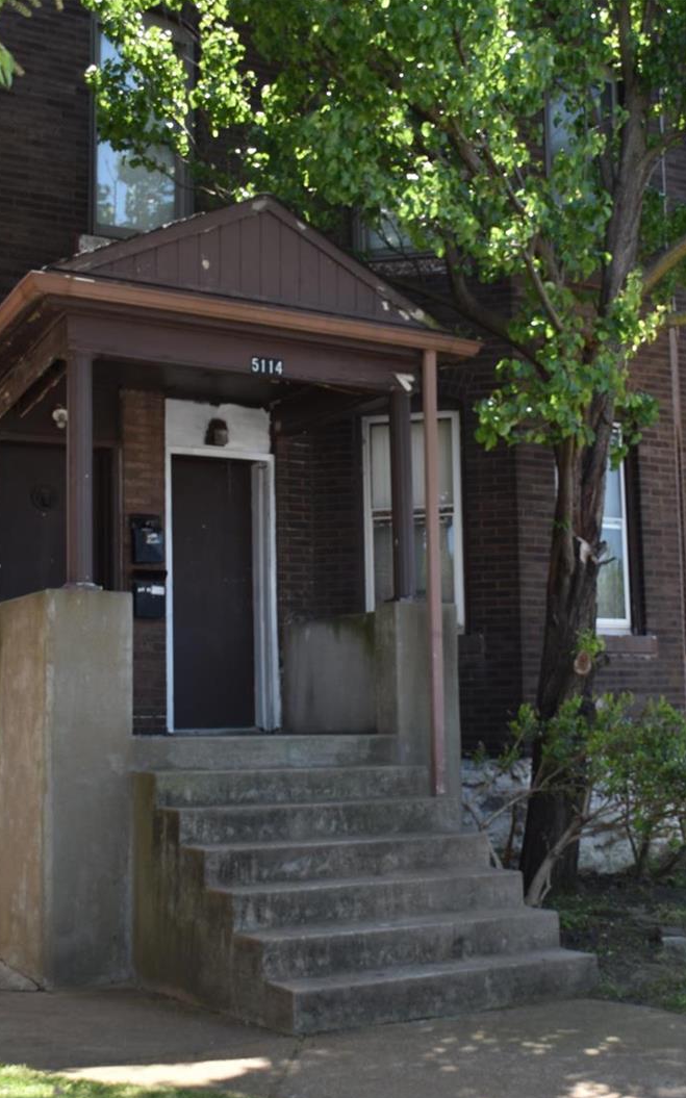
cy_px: 550
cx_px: 459
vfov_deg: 39.6
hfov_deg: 25.2
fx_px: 1526
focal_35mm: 51
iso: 100
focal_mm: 22
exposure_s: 1/160
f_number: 6.3
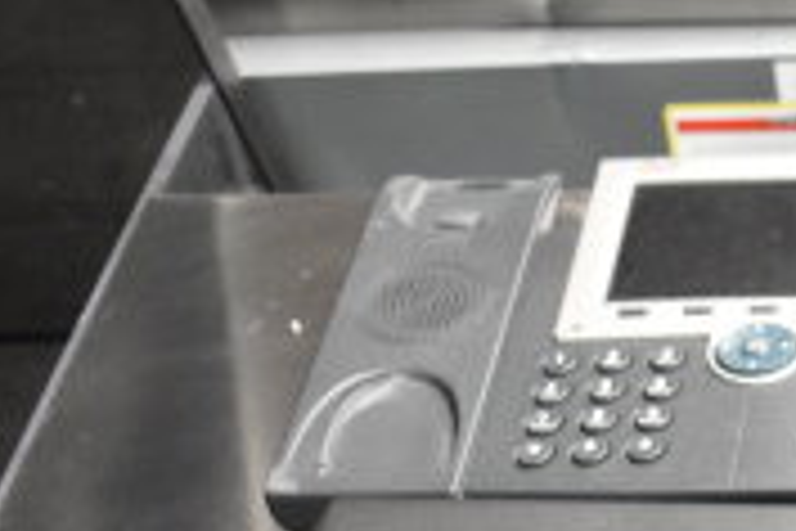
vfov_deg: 11.3
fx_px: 2625
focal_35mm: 119
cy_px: 623
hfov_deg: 15.4
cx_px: 1331
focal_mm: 23
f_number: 3.8
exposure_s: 1/40
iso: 4500
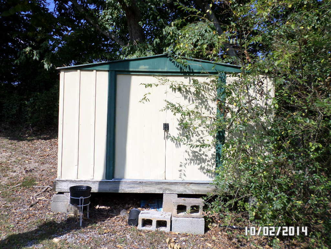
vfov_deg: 51.4
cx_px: 166
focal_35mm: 27
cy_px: 124
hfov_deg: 65.3
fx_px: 258
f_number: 2.6
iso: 80
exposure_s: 1/1000
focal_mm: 4.9
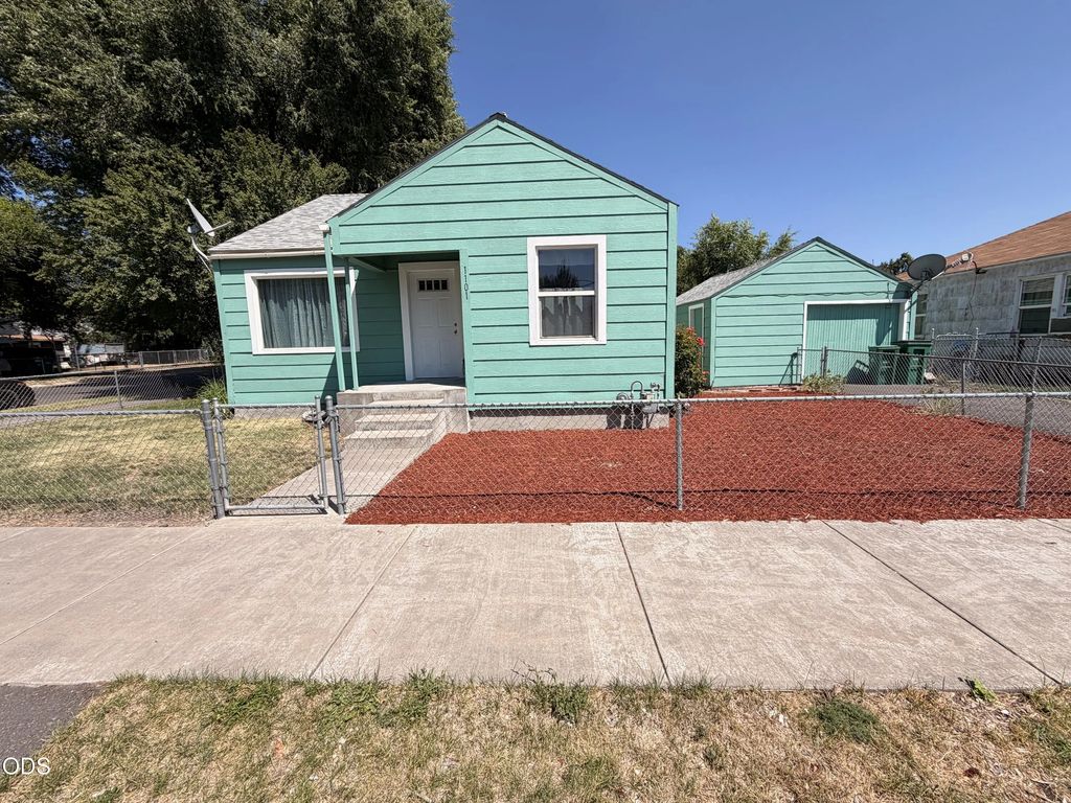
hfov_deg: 102.1
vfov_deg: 85.7
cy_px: 402
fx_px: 433
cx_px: 536
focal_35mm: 14
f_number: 2.2
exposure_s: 1/841
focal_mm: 2.22
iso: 20
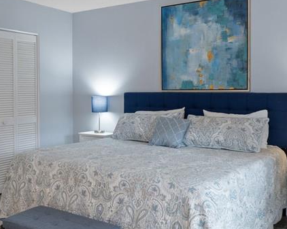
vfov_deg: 36.2
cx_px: 102
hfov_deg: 44.3
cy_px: 83
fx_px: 348
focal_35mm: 41
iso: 320
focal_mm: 12
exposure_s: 1.6
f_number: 8
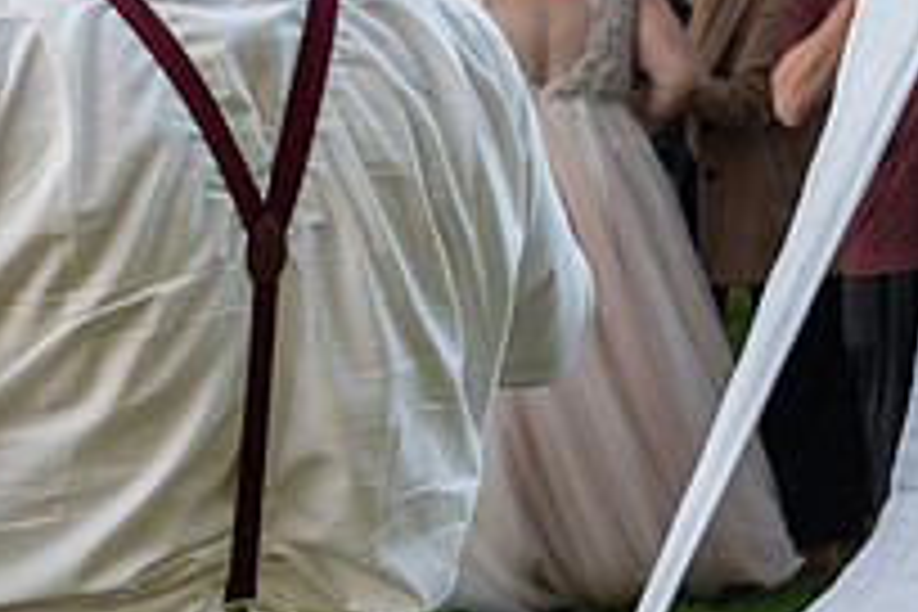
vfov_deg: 10.7
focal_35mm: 128
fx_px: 3264
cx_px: -378
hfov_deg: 15.1
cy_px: 94
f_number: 4
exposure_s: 1/200
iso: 640
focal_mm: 45
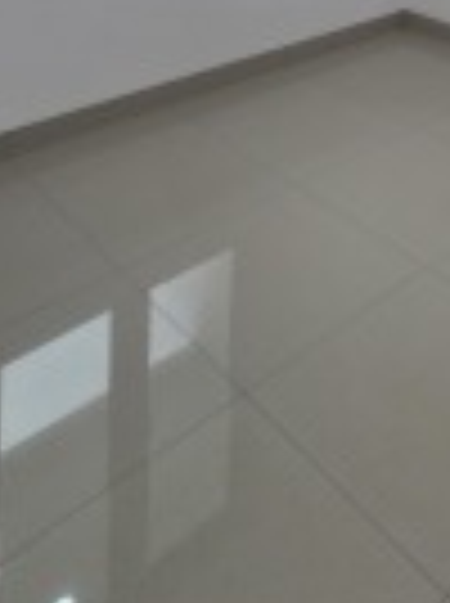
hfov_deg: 33.4
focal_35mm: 39
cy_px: -196
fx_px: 678
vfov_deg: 33.6
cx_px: 457
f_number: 2.2
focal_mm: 2.2
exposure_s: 1/50
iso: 160
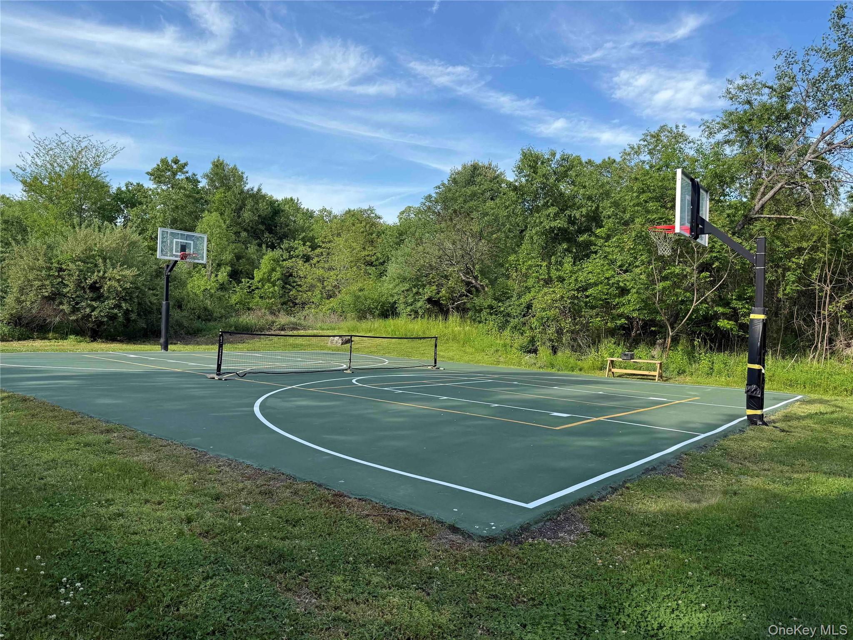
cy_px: 320
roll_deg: -2.2
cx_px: 426
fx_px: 591
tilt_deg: +0.1
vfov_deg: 56.8
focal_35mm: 24
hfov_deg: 71.6
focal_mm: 6.76
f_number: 1.78
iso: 80
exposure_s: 1/2000
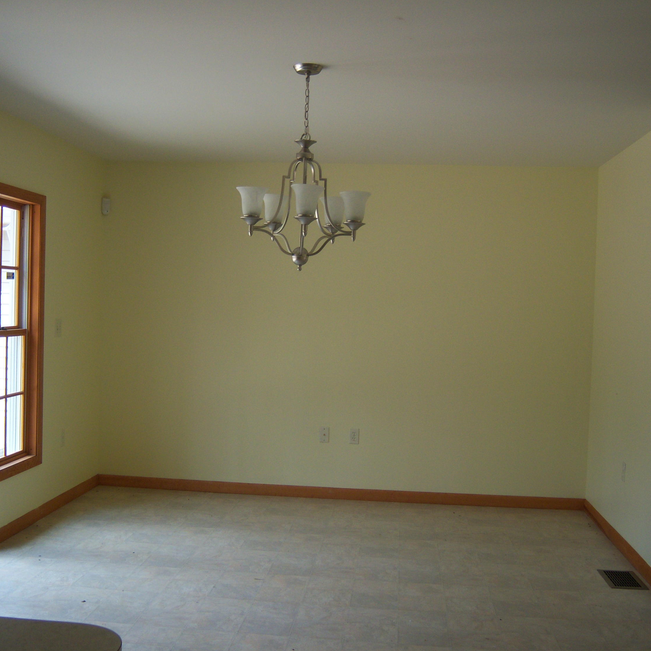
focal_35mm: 43
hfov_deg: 39.1
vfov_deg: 39.2
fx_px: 915
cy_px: 329
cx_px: 274
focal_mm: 7.5
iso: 100
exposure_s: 1/60
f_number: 2.8
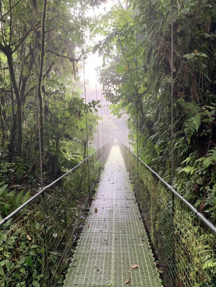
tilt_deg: -3.2
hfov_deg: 53.1
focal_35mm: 26
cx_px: 108
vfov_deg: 67.3
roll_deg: +1.5
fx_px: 216
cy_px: 144
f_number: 1.8
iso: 80
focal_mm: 4.25
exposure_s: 1/121
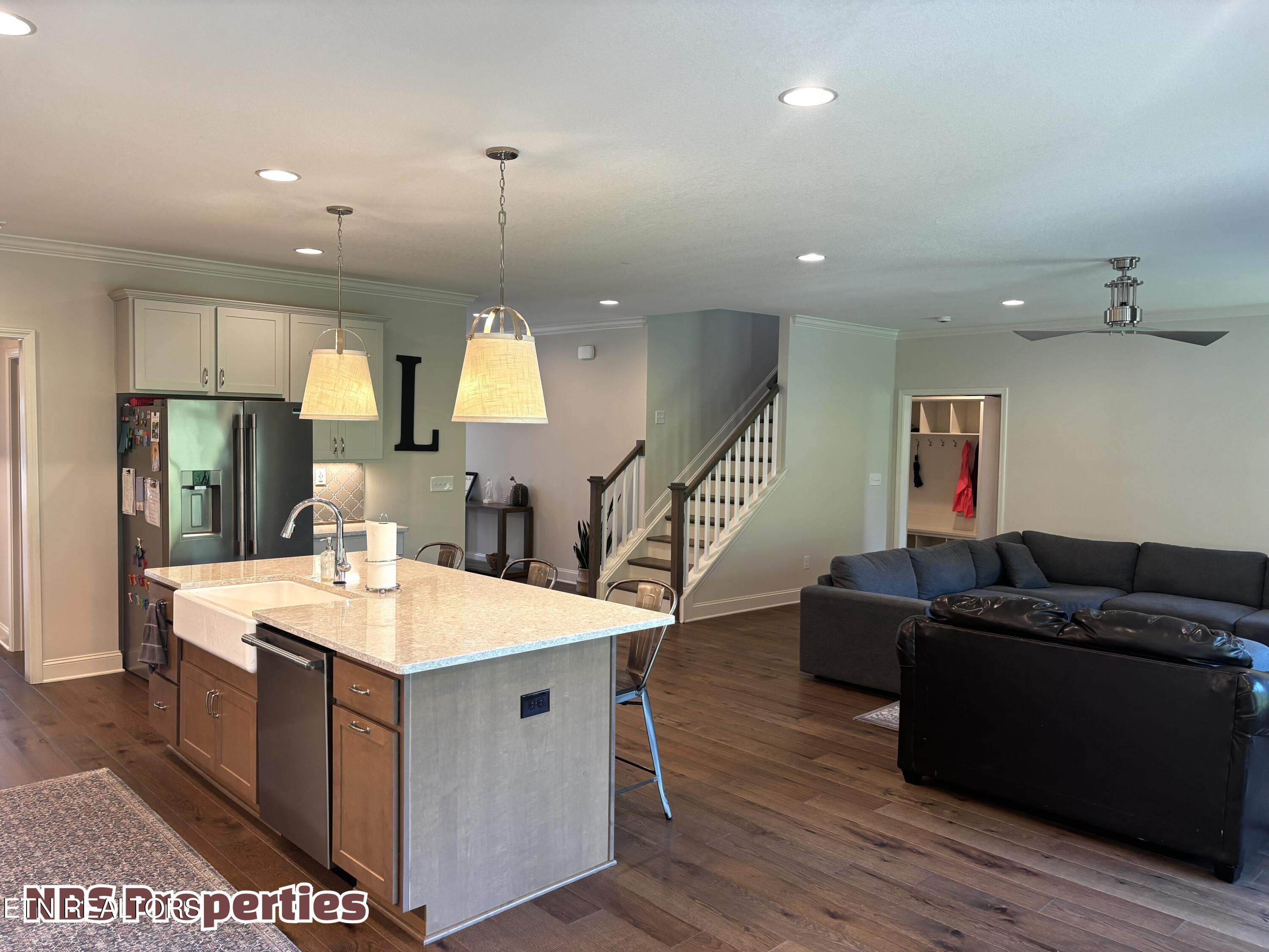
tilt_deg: -2.1
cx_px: 634
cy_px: 476
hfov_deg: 67.3
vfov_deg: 53.1
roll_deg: -1.5
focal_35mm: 26
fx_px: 953
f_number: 1.6
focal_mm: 5.96
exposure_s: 1/60
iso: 80
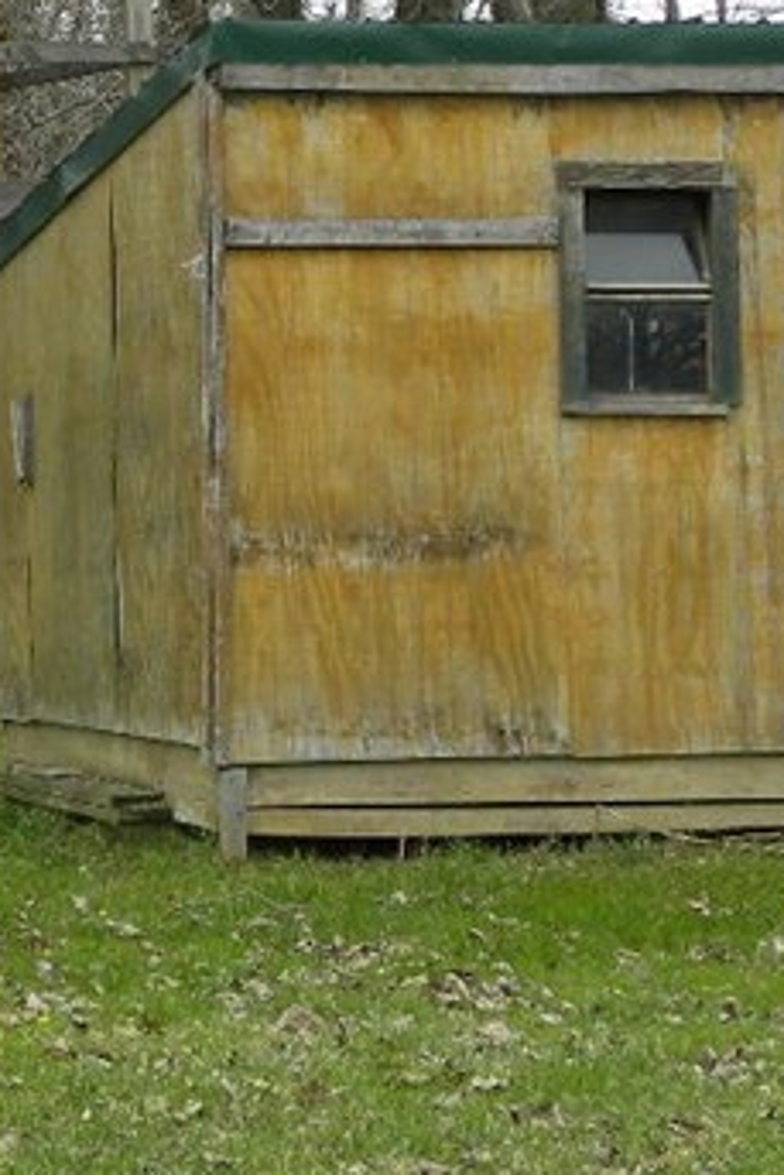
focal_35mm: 180
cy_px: 236
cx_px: -205
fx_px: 5874
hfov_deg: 7.6
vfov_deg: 11.4
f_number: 4
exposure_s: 1/105
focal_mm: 10.3
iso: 64
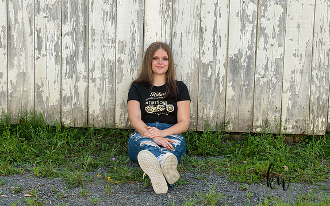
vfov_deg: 18.1
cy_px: 104
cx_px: 166
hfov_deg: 28.6
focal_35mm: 72
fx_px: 648
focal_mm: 70
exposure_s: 1/250
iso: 400
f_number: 6.3
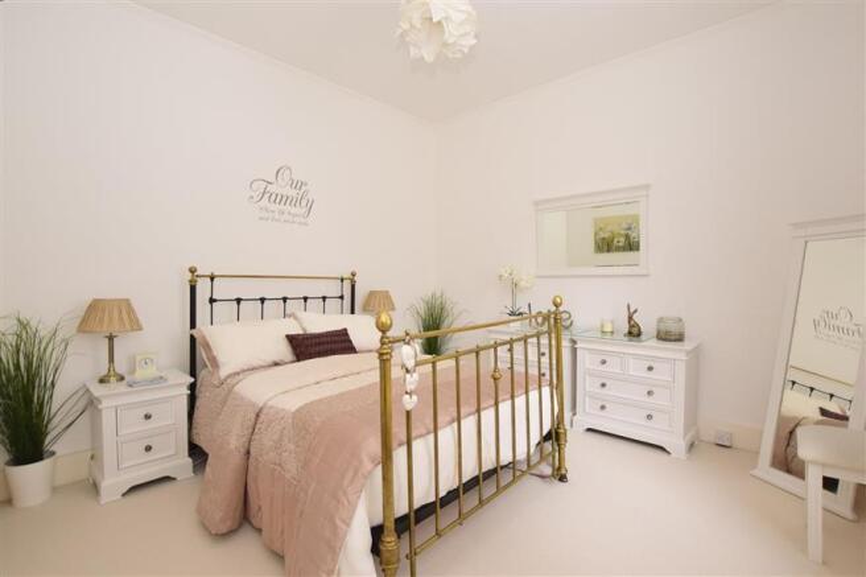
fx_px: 361
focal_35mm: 15
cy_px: 288
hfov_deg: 100.4
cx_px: 433
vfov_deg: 77.3
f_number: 5.6
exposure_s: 1
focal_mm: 10
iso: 400
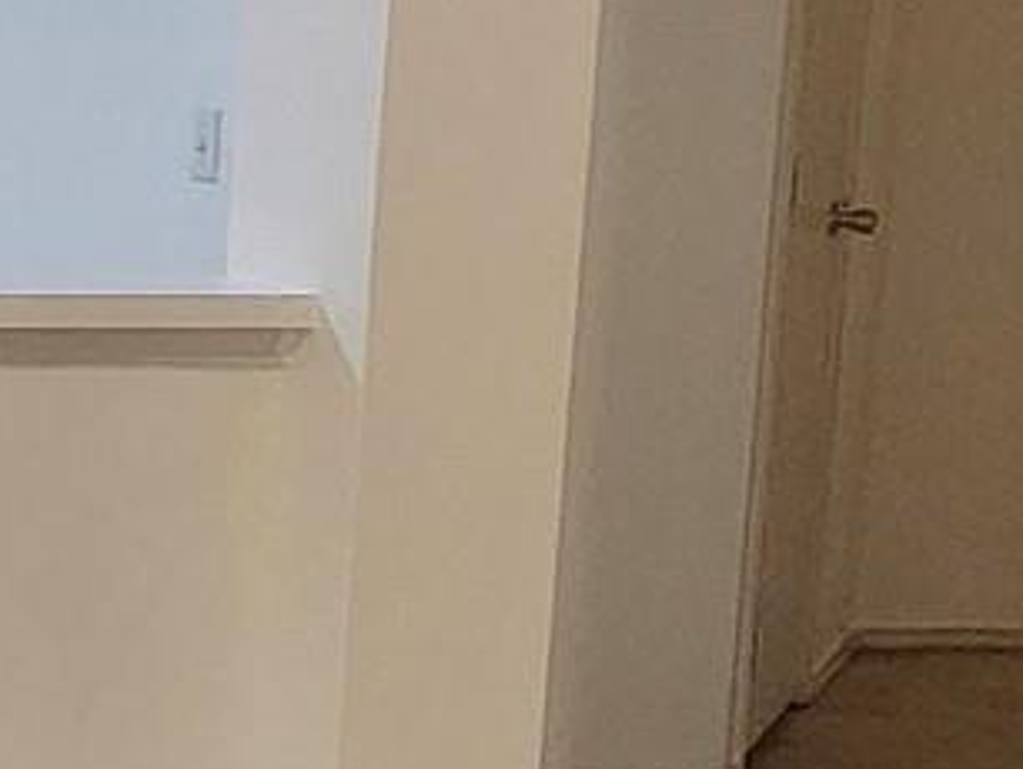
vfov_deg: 17.0
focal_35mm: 87
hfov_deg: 15.6
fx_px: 2573
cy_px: 254
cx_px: -1244
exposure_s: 1/60.2
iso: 400
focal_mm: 2.2
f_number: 2.2
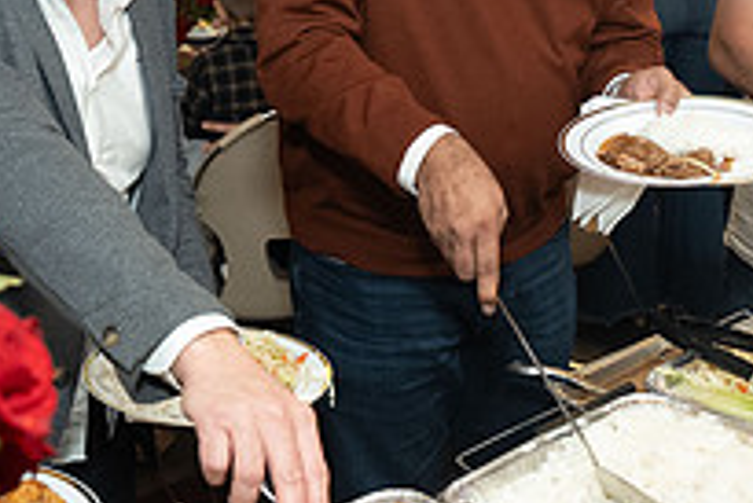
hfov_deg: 29.3
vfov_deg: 19.8
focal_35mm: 68
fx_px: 1423
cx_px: 525
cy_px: 428
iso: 1600
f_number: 3.5
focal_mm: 24
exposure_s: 1/100
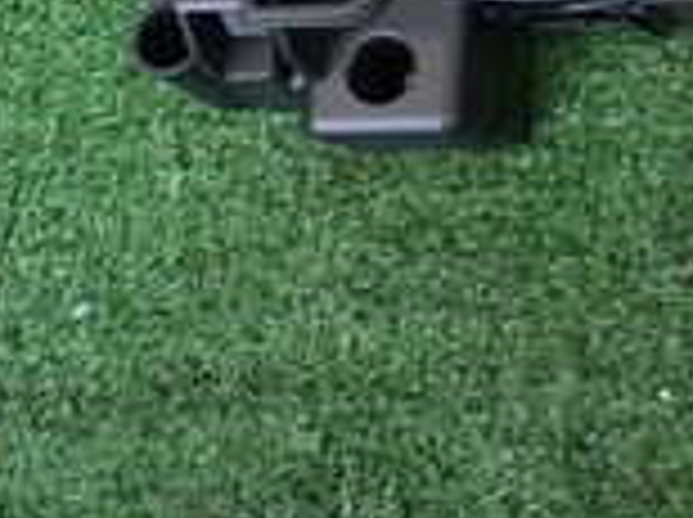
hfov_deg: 14.6
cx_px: 1287
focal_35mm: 117
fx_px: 2339
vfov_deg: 11.8
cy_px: -356
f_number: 2.3
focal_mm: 5.4
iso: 200
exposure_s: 1/40
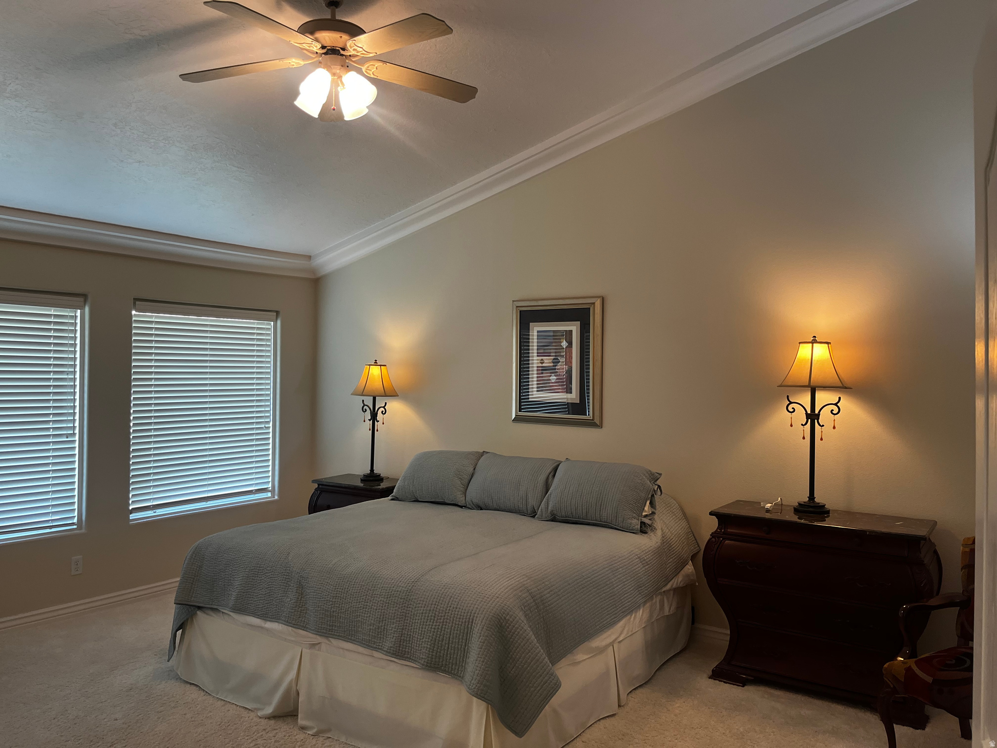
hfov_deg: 67.3
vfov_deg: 53.1
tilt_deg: +0.6
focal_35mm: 26
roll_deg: +0.0
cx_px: 498
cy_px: 374
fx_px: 749
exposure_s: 1/120
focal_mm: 5.1
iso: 125
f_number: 1.6
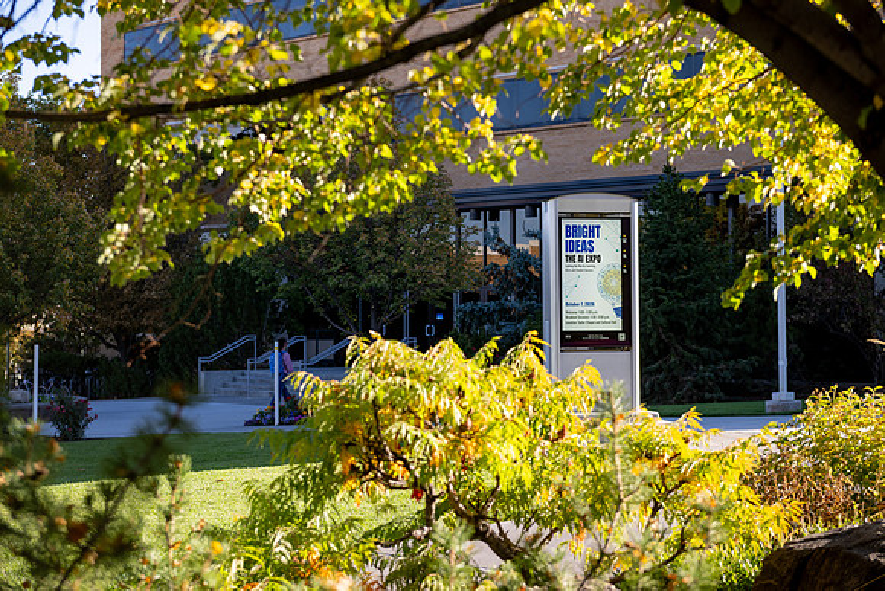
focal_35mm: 71
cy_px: 296
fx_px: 1754
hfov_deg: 28.3
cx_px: 442
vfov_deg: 19.1
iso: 125
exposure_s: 1/400
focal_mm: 70
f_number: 4
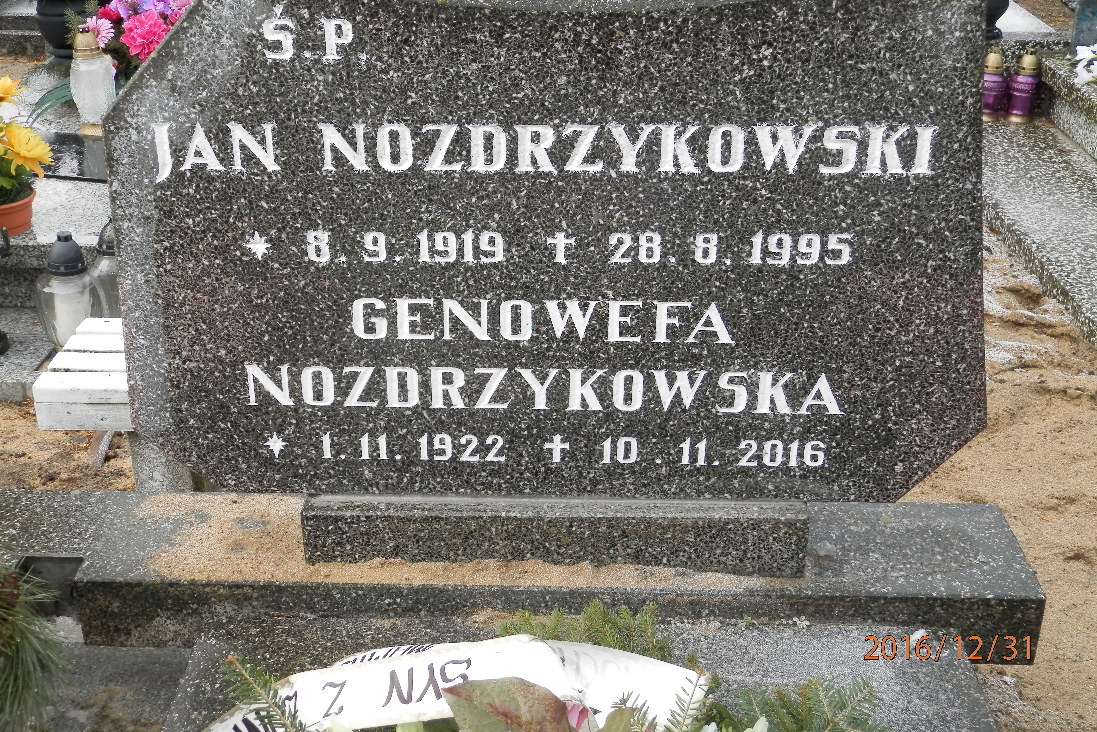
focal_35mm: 42
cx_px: 548
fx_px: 1280
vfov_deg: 31.9
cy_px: 321
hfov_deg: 46.4
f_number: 3.5
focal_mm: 7.2
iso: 125
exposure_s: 1/100
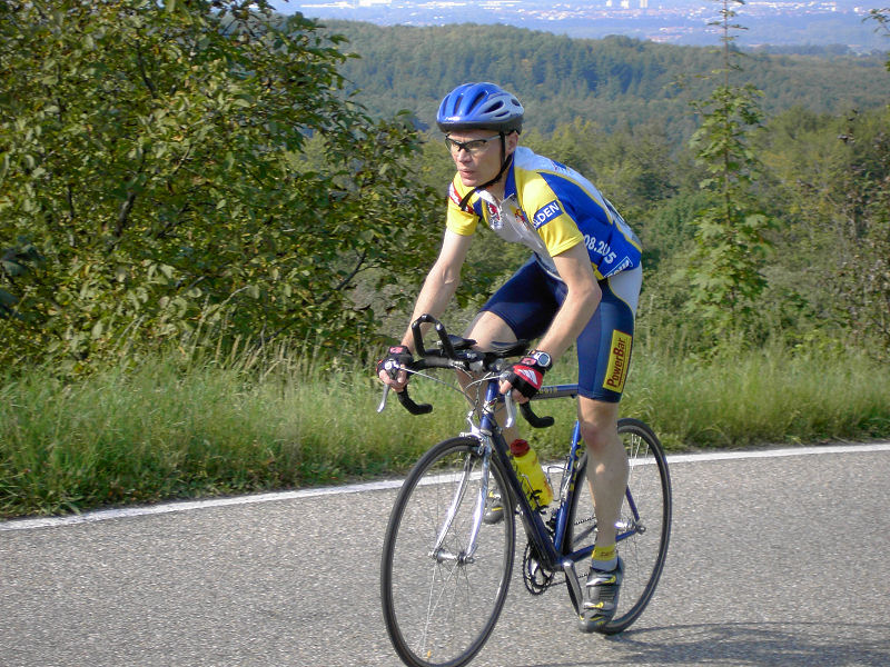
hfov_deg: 18.7
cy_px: 334
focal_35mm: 105
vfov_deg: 14.1
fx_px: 2700
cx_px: 445
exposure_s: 1/320
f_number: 4.7
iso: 100
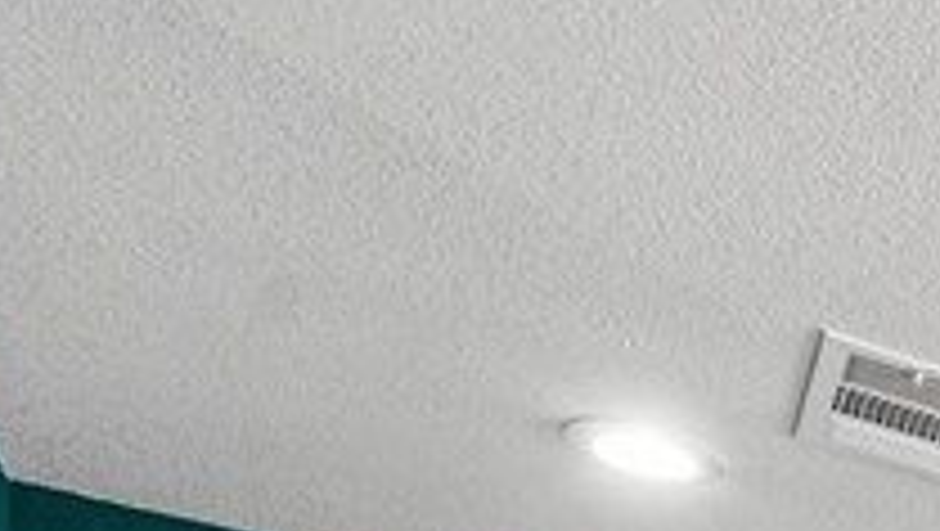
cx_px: 2321
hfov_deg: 14.7
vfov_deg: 11.2
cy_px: 1505
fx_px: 1896
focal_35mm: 76
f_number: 8
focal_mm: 14
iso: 400
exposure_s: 1/20
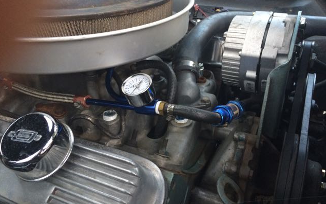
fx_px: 275
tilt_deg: -29.7
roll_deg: +1.9
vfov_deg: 40.6
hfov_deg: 61.2
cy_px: 95
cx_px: 162
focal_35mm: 31
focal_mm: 4.15
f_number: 2.2
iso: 160
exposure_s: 1/30
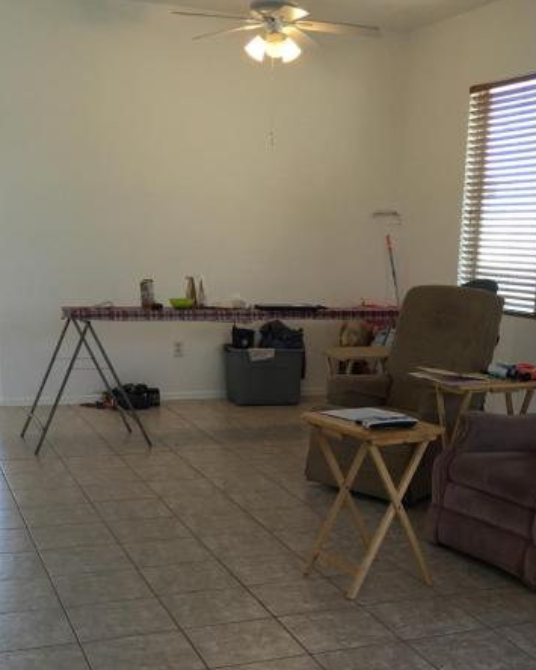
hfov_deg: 30.8
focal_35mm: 49
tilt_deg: -16.0
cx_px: 313
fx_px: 972
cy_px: 551
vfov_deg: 36.5
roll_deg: -2.0
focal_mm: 4.15
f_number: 2.2
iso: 32
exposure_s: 1/33
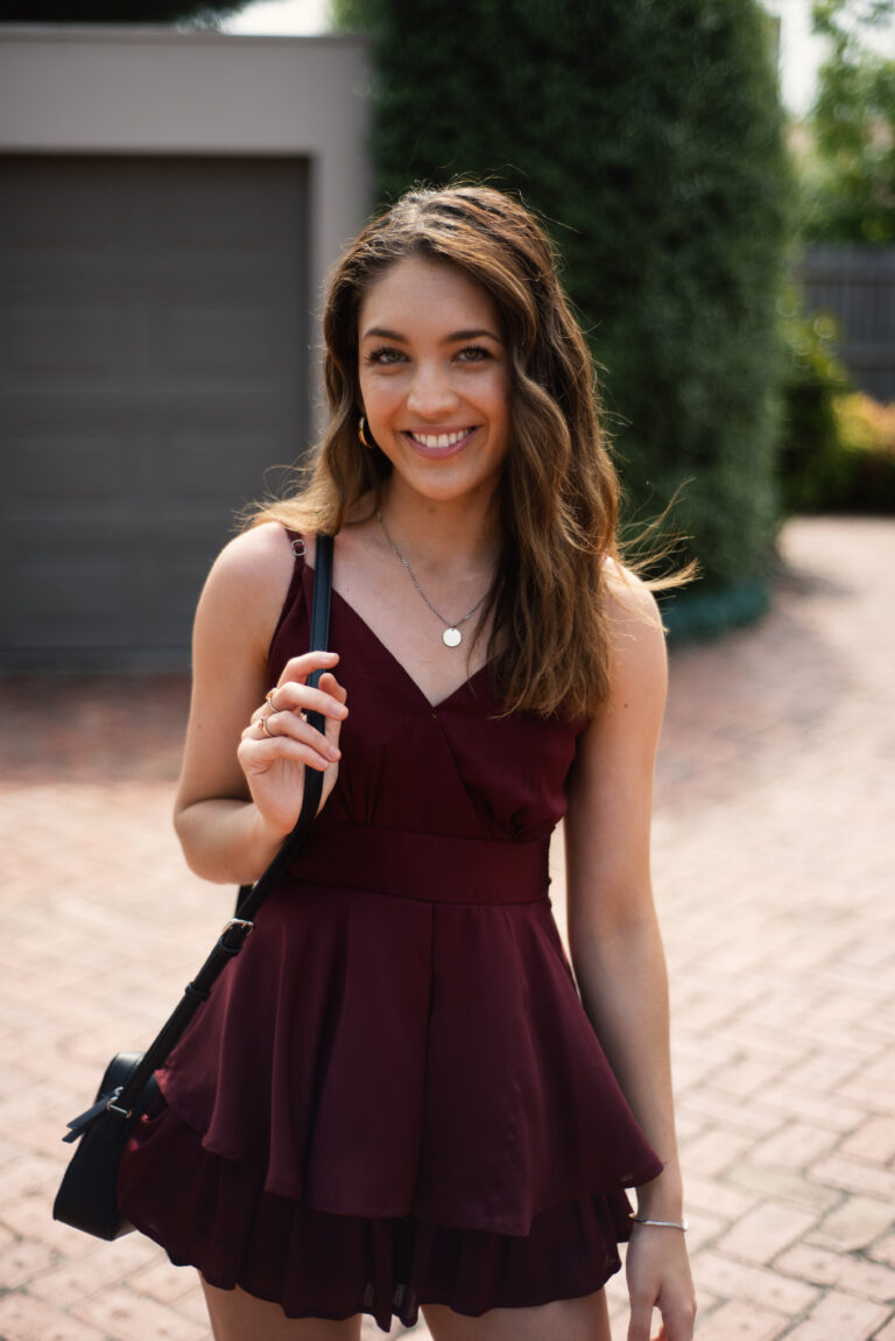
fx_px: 1862
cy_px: 670
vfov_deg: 39.6
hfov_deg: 27.0
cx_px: 448
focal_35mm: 50
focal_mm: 50
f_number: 2.2
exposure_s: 1/4000
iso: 180
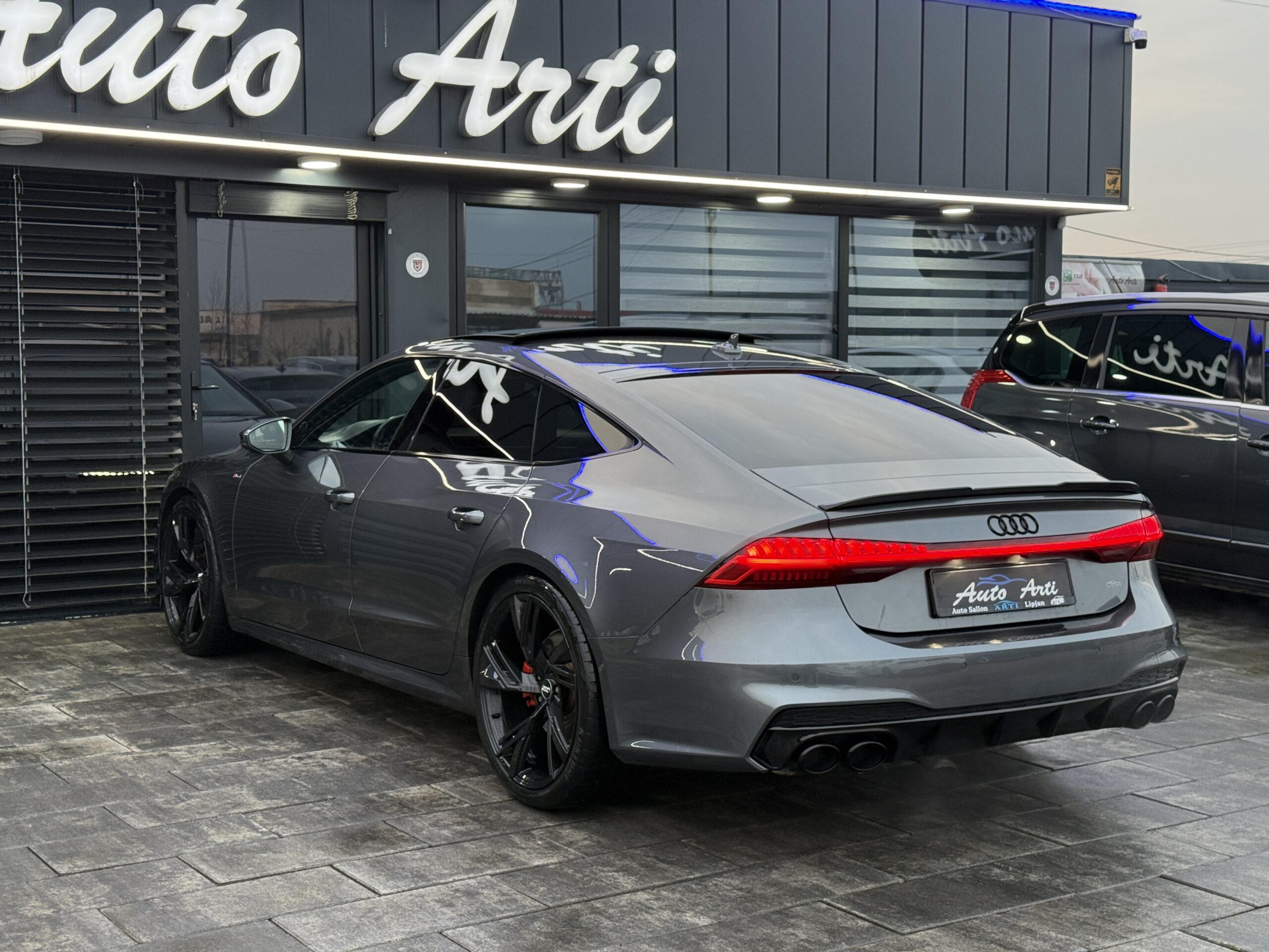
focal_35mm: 48
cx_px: 634
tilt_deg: -3.1
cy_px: 476
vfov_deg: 30.3
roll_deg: +0.0
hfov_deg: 39.7
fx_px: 1760
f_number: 1.78
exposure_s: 1/69
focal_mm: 6.76
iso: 125
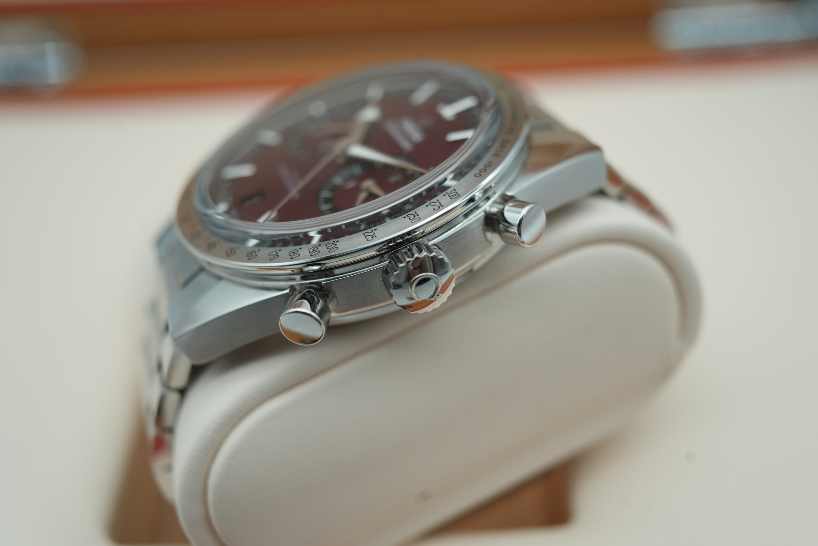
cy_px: 273
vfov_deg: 37.9
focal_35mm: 35
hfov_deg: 54.4
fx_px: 795
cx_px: 409
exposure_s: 1/250
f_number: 5
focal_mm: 35
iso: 400
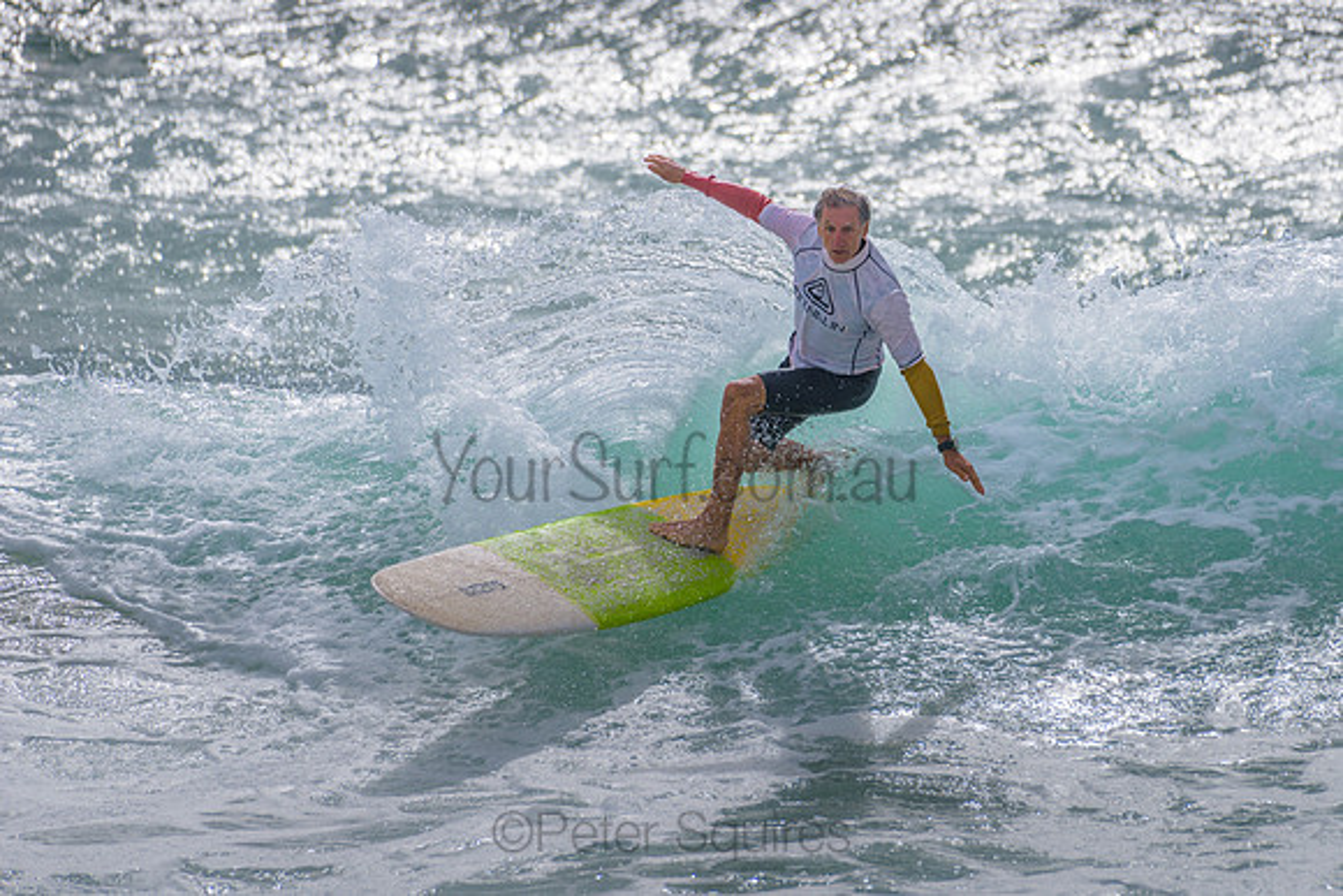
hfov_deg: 3.4
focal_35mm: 613
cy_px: 468
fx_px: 22874
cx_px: 821
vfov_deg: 2.2
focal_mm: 500
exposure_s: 1/2000
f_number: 6.3
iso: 64
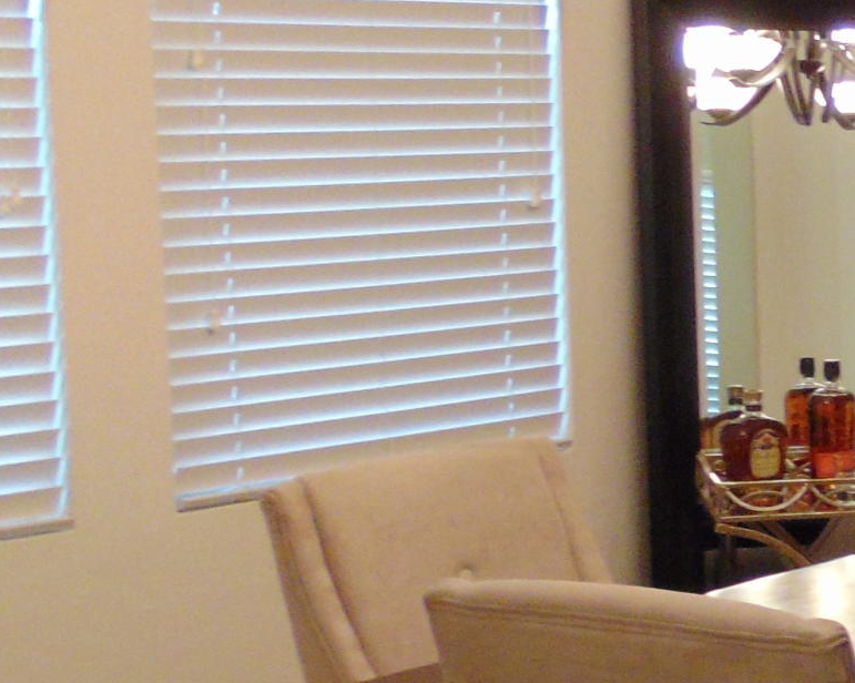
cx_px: 1616
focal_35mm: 114
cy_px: 476
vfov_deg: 13.5
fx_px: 2883
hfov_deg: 14.5
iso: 250
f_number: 3.1
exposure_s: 1/30
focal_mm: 5.4
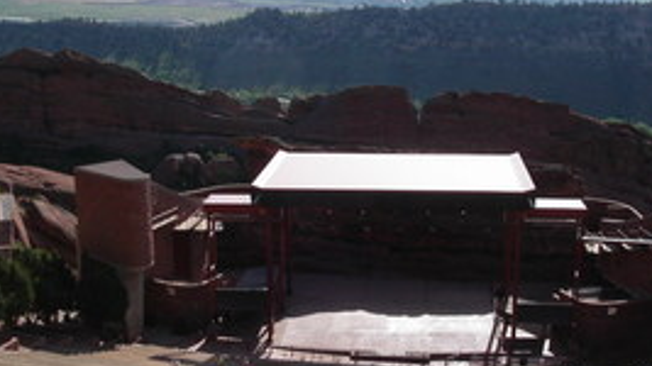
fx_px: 1072
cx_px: 315
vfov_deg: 19.3
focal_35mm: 62
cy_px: 256
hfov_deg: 33.8
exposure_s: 1/350
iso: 100
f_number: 8
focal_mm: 7.8
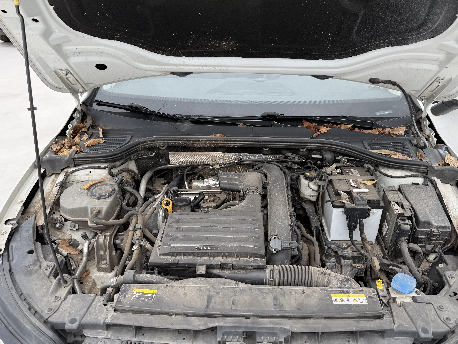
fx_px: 370
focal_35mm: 28
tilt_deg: -28.0
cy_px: 173
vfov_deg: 49.7
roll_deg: -0.3
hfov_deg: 63.4
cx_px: 243
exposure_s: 1/831
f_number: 1.78
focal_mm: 6.76
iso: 80
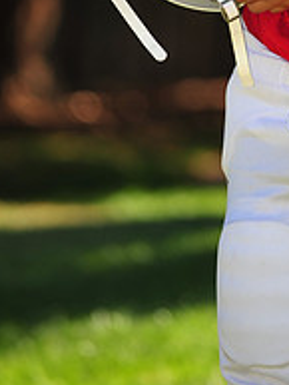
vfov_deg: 3.4
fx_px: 6416
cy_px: -178
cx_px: 363
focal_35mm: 577
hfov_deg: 2.6
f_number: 4.5
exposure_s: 1/320
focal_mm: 200
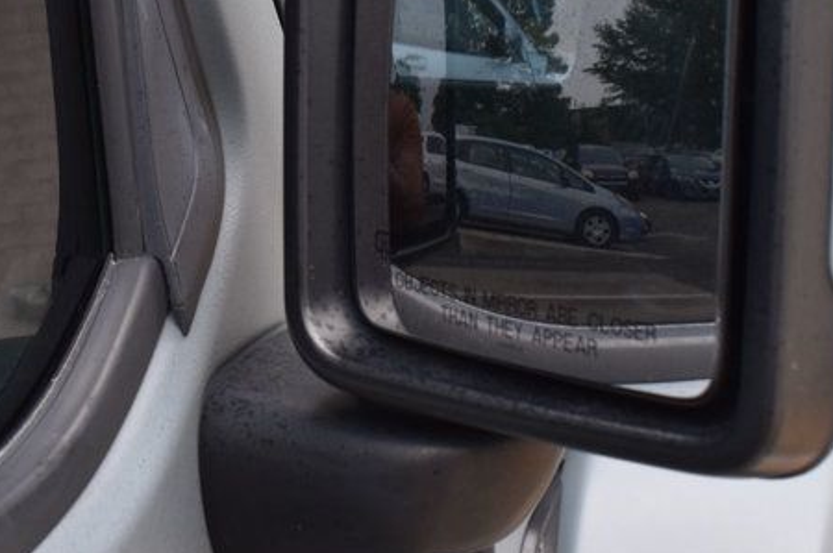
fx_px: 1895
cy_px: 141
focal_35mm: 82
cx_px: 255
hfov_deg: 24.6
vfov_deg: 16.5
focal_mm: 24
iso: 400
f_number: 8
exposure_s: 1/50
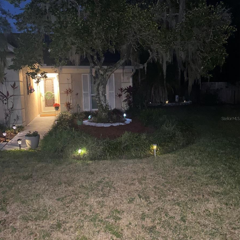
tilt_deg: -5.0
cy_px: 118
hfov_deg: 52.5
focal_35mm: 31
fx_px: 243
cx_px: 119
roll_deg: +1.4
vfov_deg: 52.5
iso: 640
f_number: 1.8
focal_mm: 4.25
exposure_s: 1/4
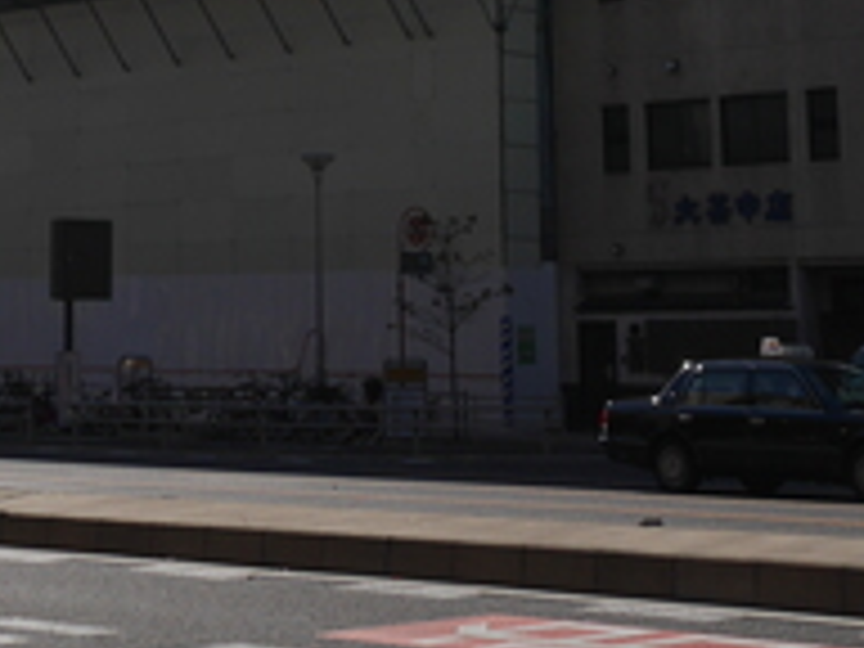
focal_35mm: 119
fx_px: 2970
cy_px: -349
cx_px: 140
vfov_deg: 11.9
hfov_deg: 16.4
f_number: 9
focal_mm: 19
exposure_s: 1/500
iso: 200
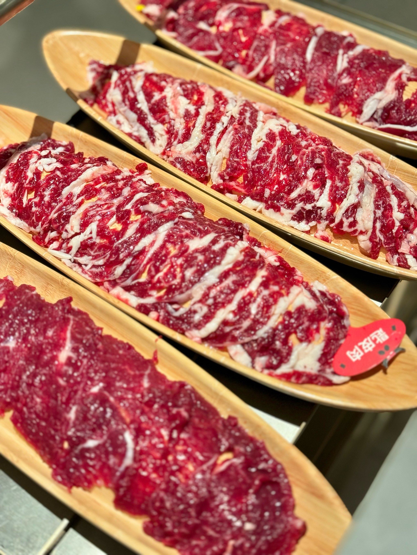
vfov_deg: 39.7
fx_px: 771
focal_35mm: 48
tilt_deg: -53.6
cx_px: 208
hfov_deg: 30.3
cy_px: 278
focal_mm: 6.76
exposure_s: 1/60
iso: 250
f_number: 1.78
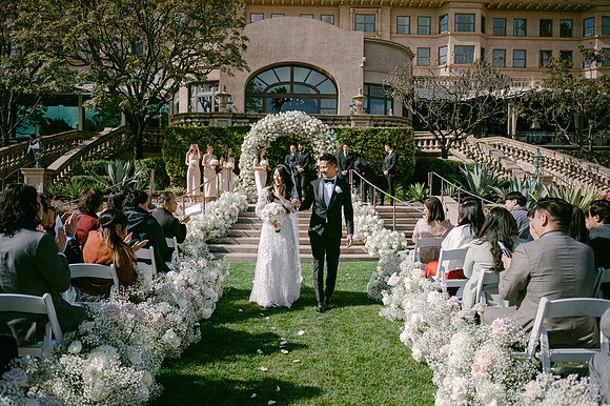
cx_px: 305
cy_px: 203
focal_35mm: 29
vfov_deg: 44.8
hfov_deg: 63.5
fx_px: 493
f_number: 2.8
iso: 100
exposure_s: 1/2500
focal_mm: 28
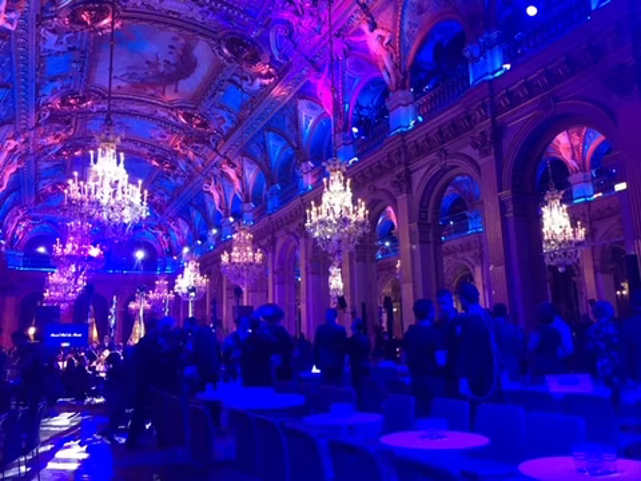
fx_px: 537
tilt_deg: +11.8
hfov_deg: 61.7
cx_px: 320
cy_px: 240
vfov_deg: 48.2
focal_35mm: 29
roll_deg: +2.0
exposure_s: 1/17
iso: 250
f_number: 2.2
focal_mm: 4.15
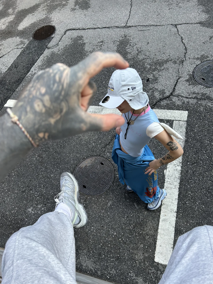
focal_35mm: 26
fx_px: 213
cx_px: 106
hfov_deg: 53.1
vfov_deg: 67.3
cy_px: 142
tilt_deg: -58.2
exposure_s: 1/808
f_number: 1.5
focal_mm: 5.7
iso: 50
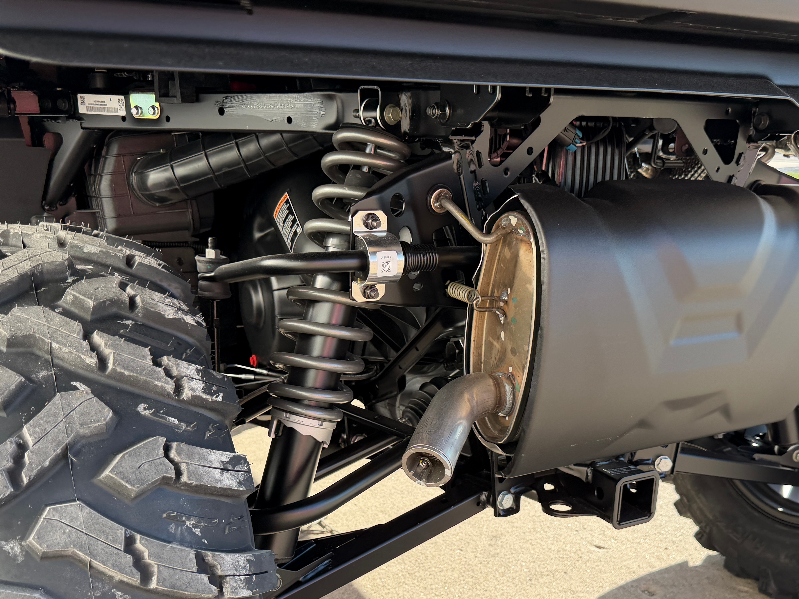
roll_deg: +0.3
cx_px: 435
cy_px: 419
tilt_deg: -17.6
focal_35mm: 35
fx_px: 808
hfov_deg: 52.6
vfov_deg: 40.0
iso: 100
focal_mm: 6.76
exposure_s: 1/426
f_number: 1.78
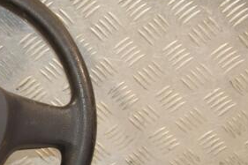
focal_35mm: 112
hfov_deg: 17.8
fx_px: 772
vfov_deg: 12.2
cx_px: 3
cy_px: 110
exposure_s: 1/200
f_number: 5
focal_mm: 35
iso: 800
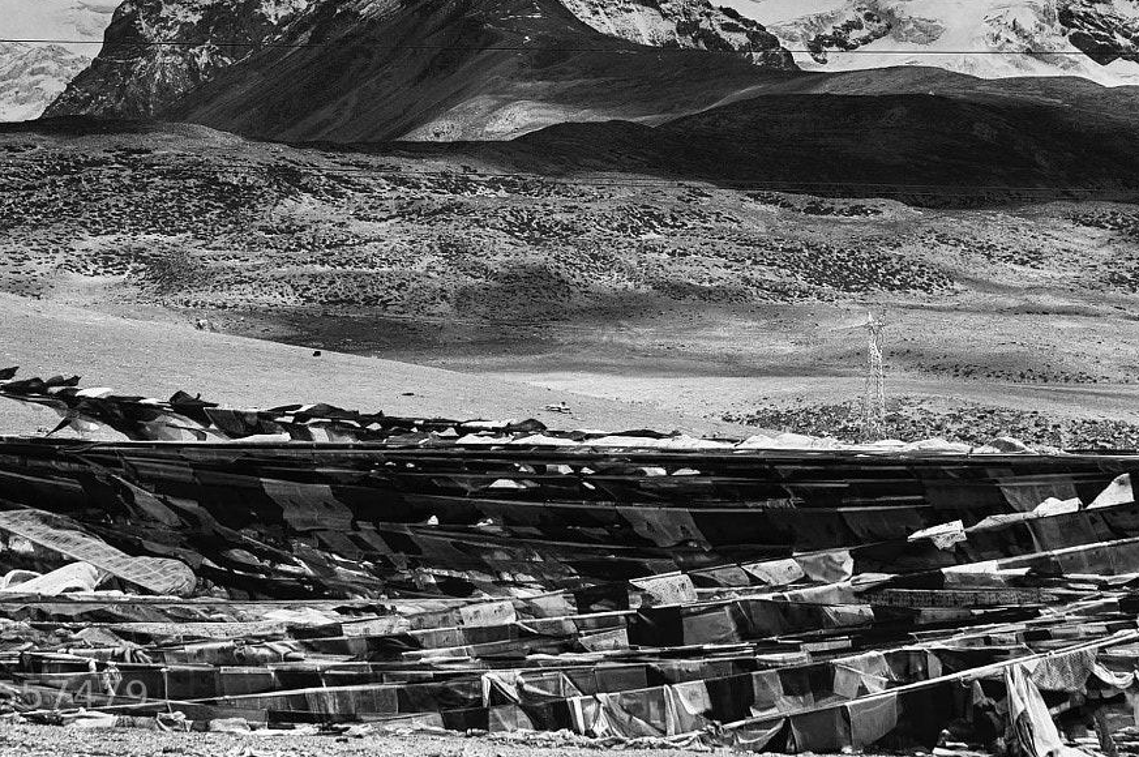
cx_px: 509
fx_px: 4867
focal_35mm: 154
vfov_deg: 8.9
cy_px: 104
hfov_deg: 13.3
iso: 320
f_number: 6.3
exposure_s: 1/1250
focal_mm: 56
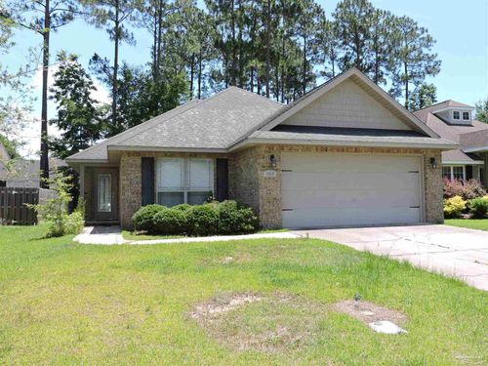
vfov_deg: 46.8
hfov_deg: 60.0
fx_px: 423
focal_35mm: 30
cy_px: 183
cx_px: 244
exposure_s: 1/800
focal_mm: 5.4
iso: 160
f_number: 3.1
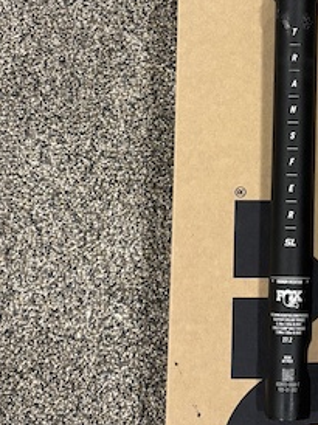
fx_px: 932
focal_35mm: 76
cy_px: 161
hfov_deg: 18.9
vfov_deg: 25.6
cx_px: 315
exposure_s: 1/60
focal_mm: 5.96
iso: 250
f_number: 1.6
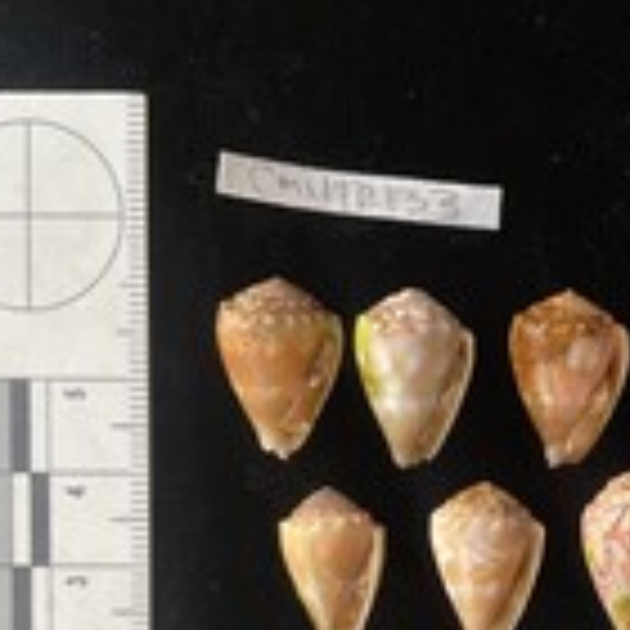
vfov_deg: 25.9
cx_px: 580
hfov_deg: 25.9
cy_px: 583
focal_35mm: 64
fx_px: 1318
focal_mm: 3
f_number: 1.8
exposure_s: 1/60
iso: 125
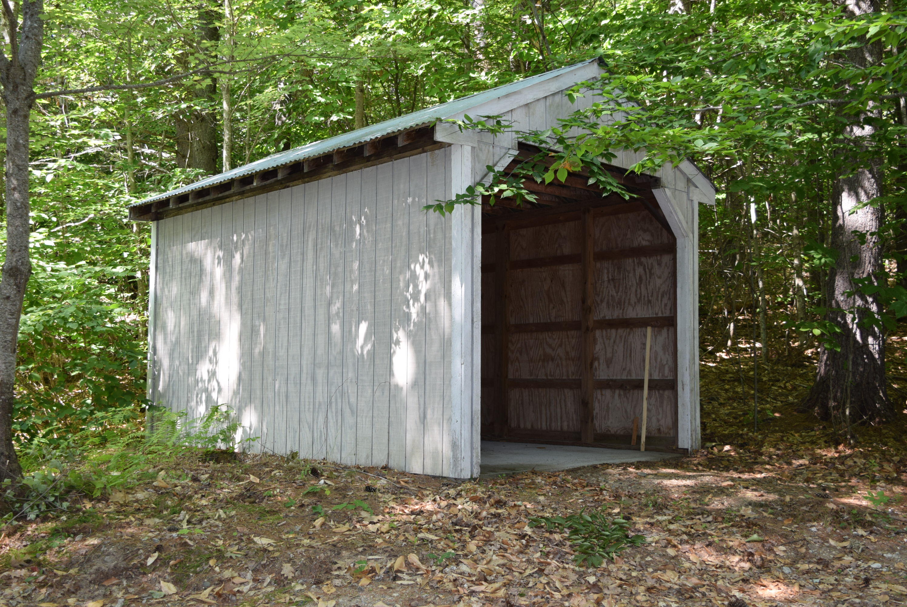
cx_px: 454
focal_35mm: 38
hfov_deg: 51.2
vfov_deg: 35.6
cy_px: 304
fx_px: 945
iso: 400
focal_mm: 25
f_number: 5.6
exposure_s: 1/125
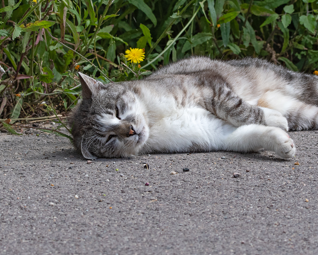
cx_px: 201
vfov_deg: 5.1
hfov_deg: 6.3
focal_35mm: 305
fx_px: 2871
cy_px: 140
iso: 400
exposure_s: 1/500
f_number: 8
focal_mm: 150
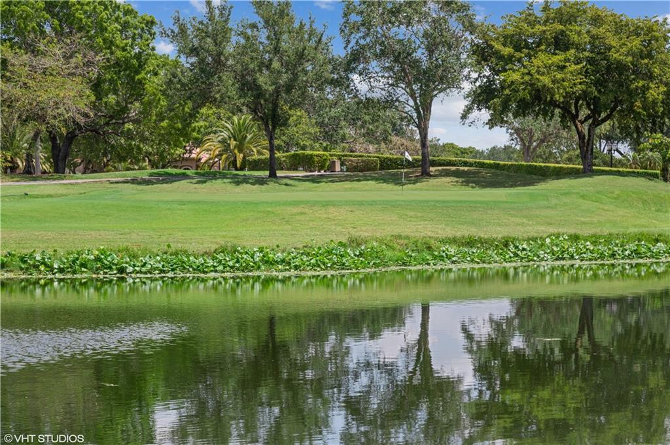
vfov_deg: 13.9
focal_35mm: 98
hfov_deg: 20.8
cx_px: 335
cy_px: 222
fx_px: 1822
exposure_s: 1/100
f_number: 11
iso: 100
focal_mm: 98
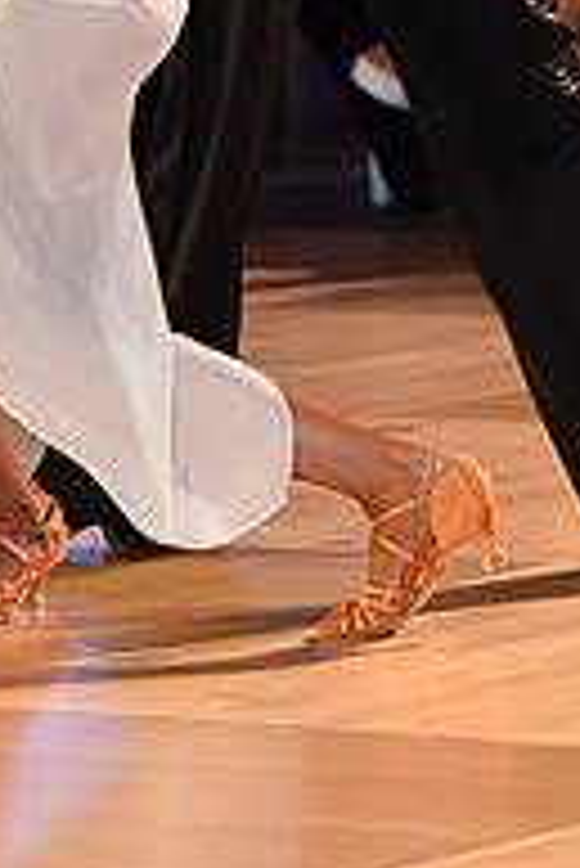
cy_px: -252
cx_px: 200
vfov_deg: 5.7
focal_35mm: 360
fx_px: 8684
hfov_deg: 3.8
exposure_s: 1/250
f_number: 4.5
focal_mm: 120
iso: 2000
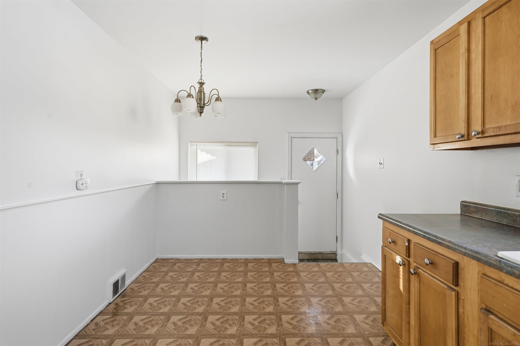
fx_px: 260
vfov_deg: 67.4
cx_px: 260
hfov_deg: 90.0
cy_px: 173
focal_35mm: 18
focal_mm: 18
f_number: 8
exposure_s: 1/100
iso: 200
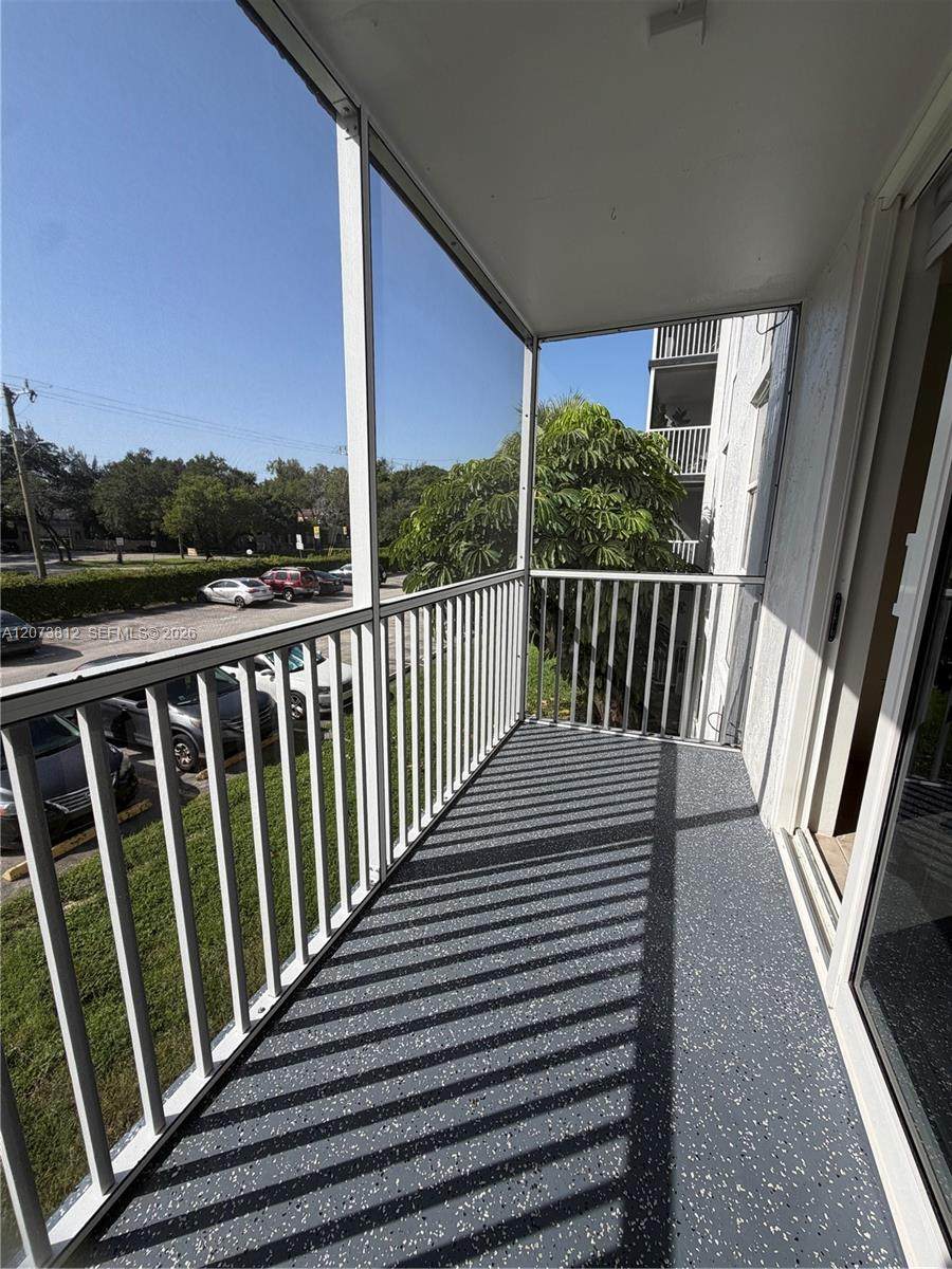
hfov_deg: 85.7
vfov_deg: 102.1
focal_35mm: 14
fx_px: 513
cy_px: 634
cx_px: 476
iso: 32
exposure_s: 1/770
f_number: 2.2
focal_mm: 2.22
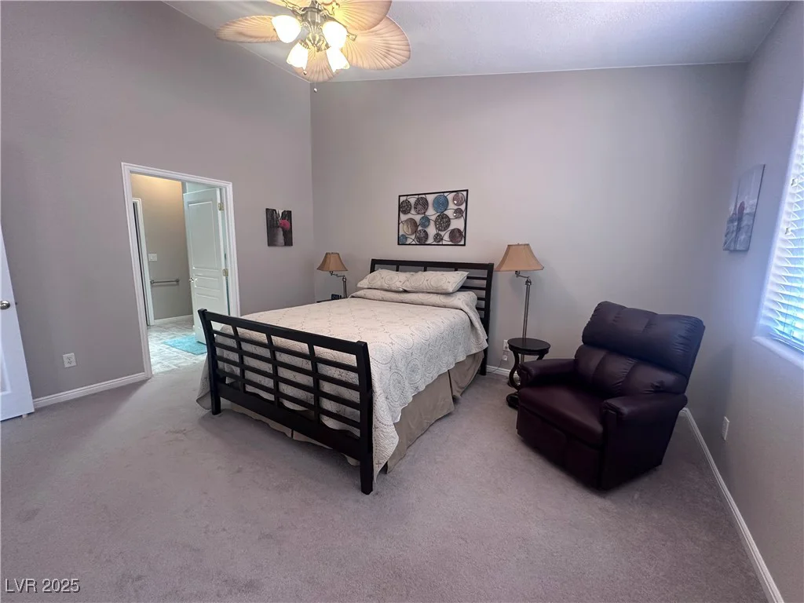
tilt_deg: -9.6
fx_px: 325
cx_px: 402
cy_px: 302
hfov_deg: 102.1
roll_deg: -1.7
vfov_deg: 85.7
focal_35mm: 14
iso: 250
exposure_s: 1/60
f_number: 2.2
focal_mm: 2.22
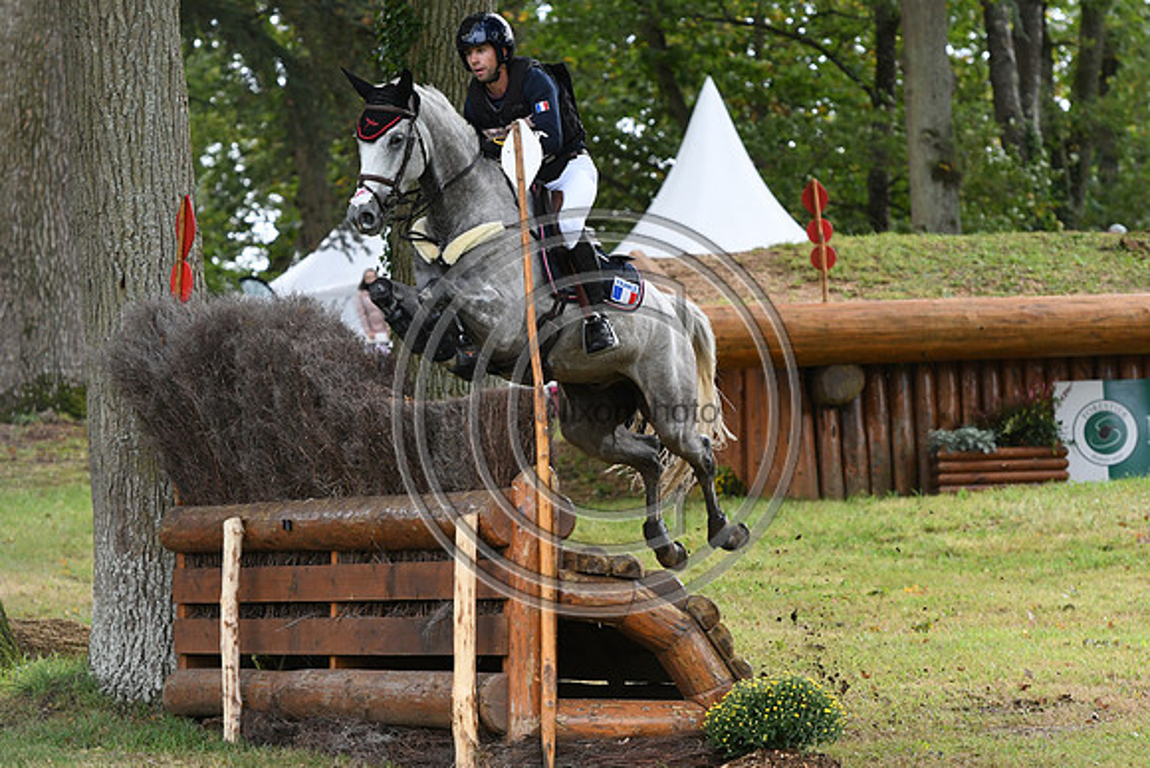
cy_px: 384
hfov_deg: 10.2
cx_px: 575
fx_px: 6470
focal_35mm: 202
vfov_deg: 6.8
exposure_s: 1/1250
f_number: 4.5
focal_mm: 135
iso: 1250
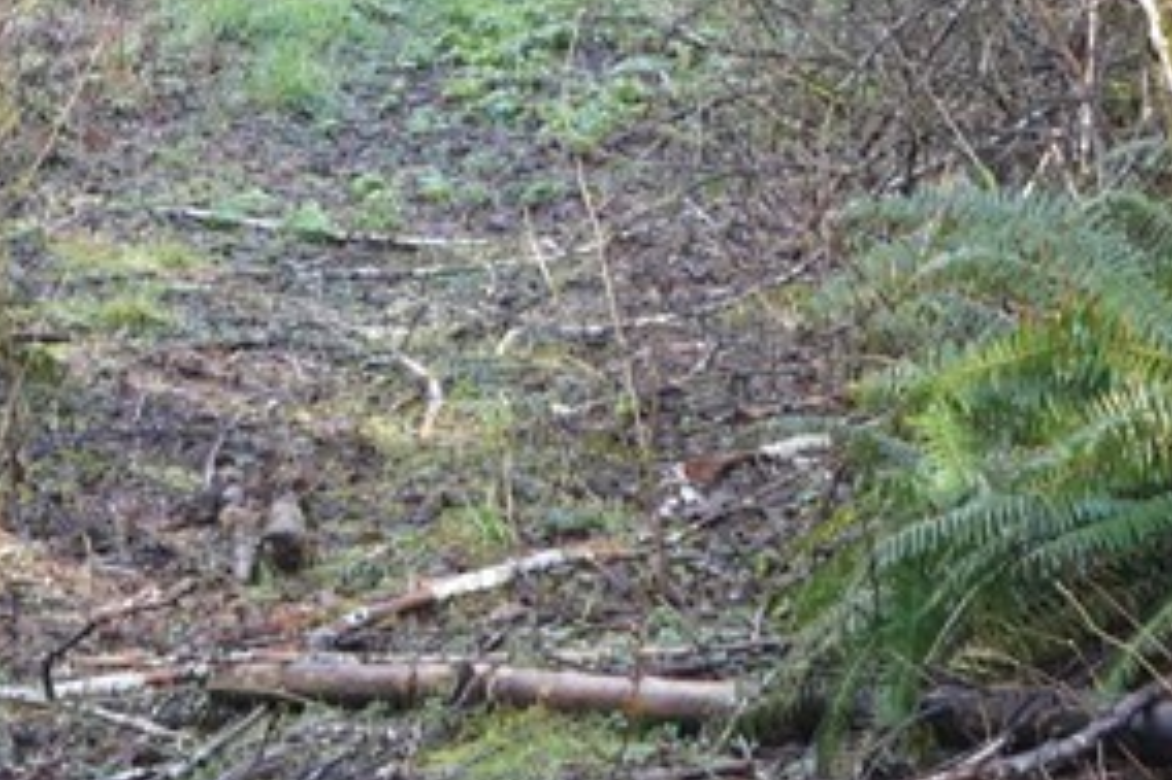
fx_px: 6537
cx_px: 413
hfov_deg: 10.2
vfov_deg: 6.8
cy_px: -66
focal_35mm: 201
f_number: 11
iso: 640
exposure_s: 1/60
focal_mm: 35
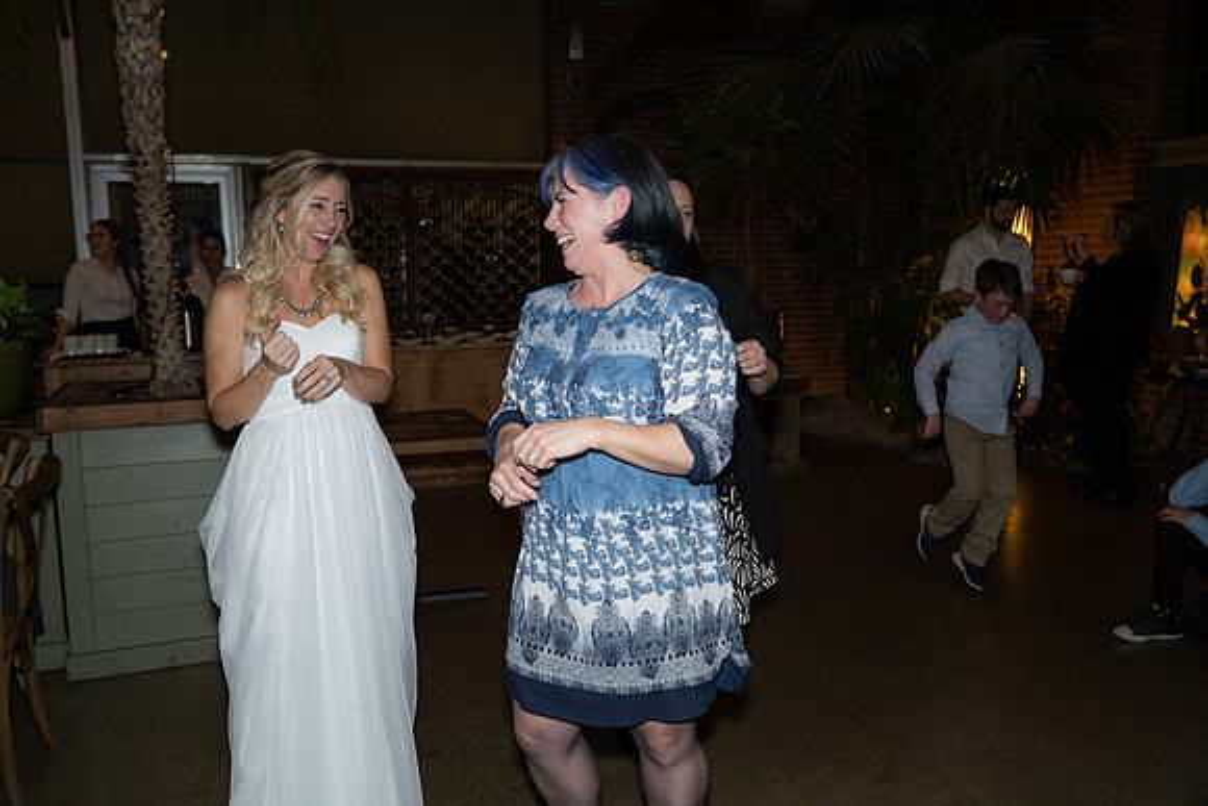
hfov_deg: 65.5
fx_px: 940
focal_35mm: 28
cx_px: 604
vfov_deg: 46.4
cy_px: 403
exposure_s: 1/250
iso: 2500
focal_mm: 28
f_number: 2.8
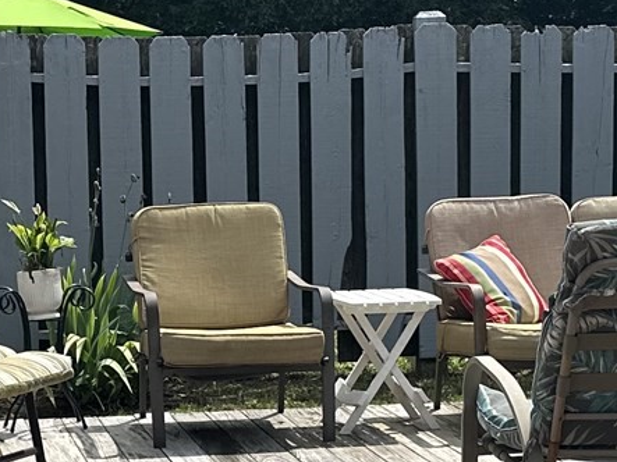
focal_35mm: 111
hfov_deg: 17.6
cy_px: 351
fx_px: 1978
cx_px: 163
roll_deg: +0.5
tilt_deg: -7.7
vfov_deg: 13.3
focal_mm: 6.86
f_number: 1.78
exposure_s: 1/3597
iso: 80
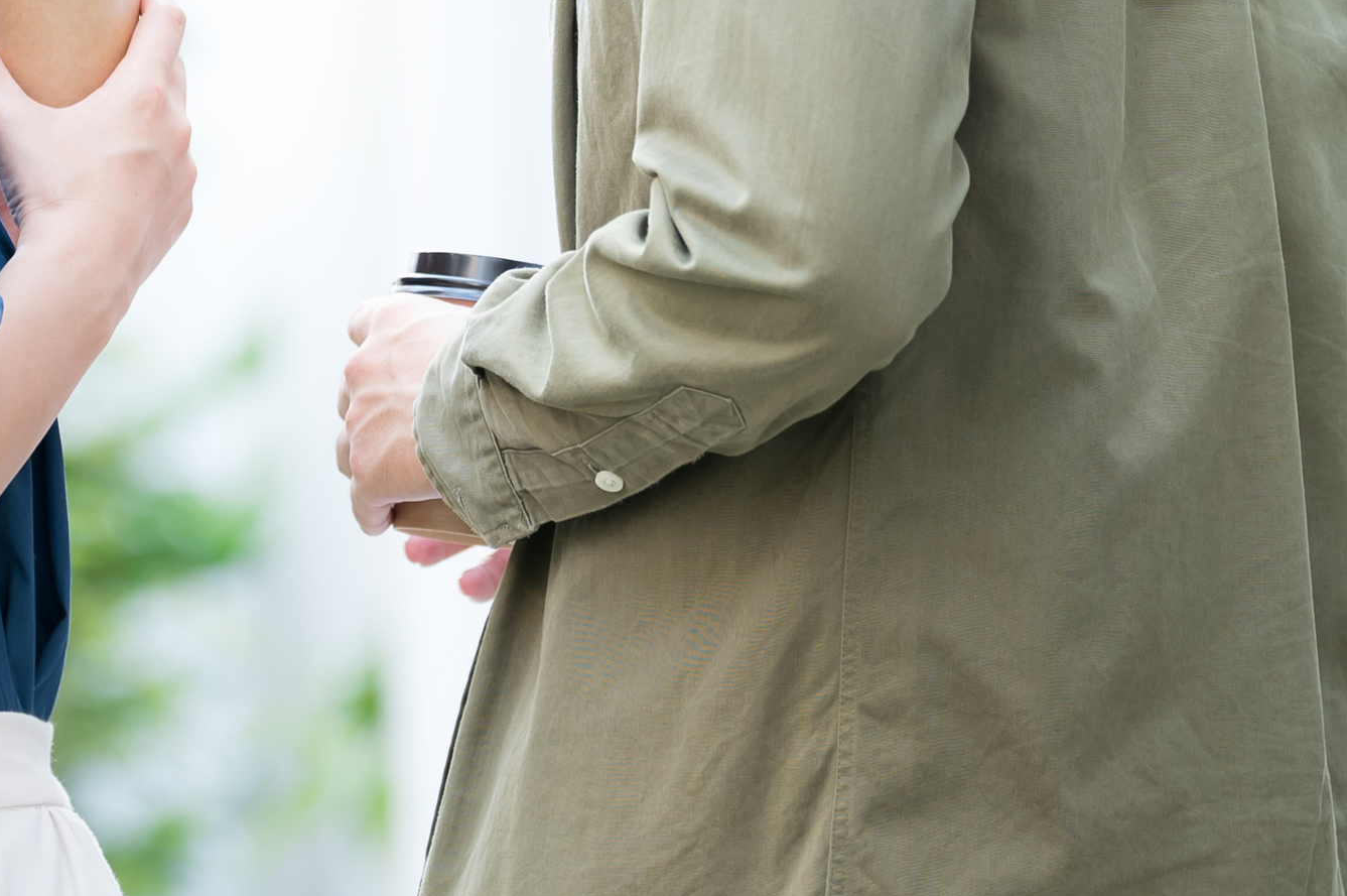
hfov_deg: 5.1
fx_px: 15103
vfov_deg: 3.4
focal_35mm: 404
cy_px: -234
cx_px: 607
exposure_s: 1/250
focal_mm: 135
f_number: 3.2
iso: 320
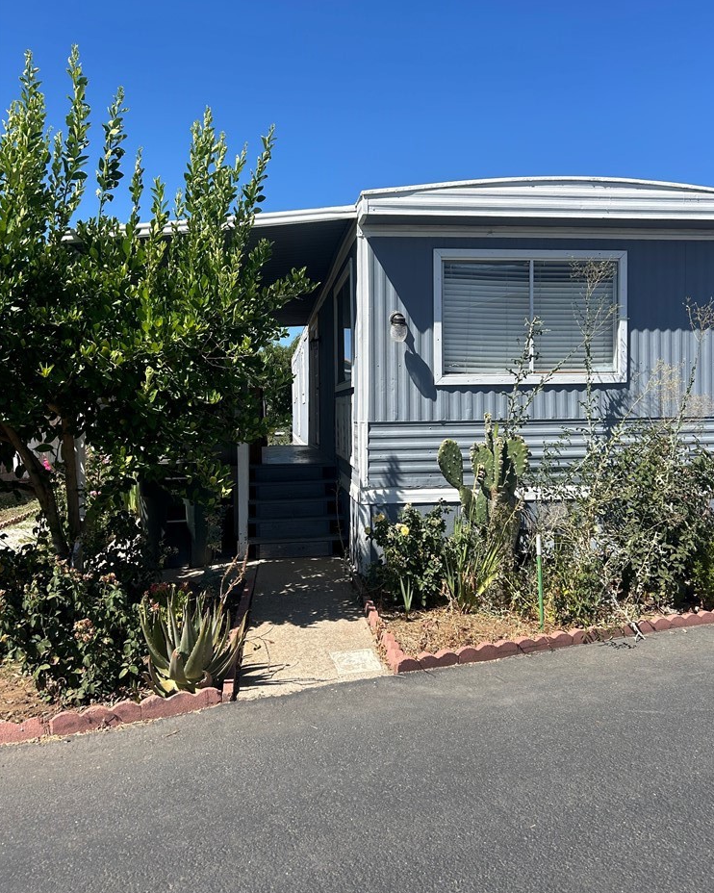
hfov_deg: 51.5
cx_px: 364
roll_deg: -0.2
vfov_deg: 62.2
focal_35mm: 28
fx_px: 740
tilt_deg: -3.4
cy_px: 429
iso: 50
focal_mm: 5.7
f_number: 1.5
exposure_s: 1/3165
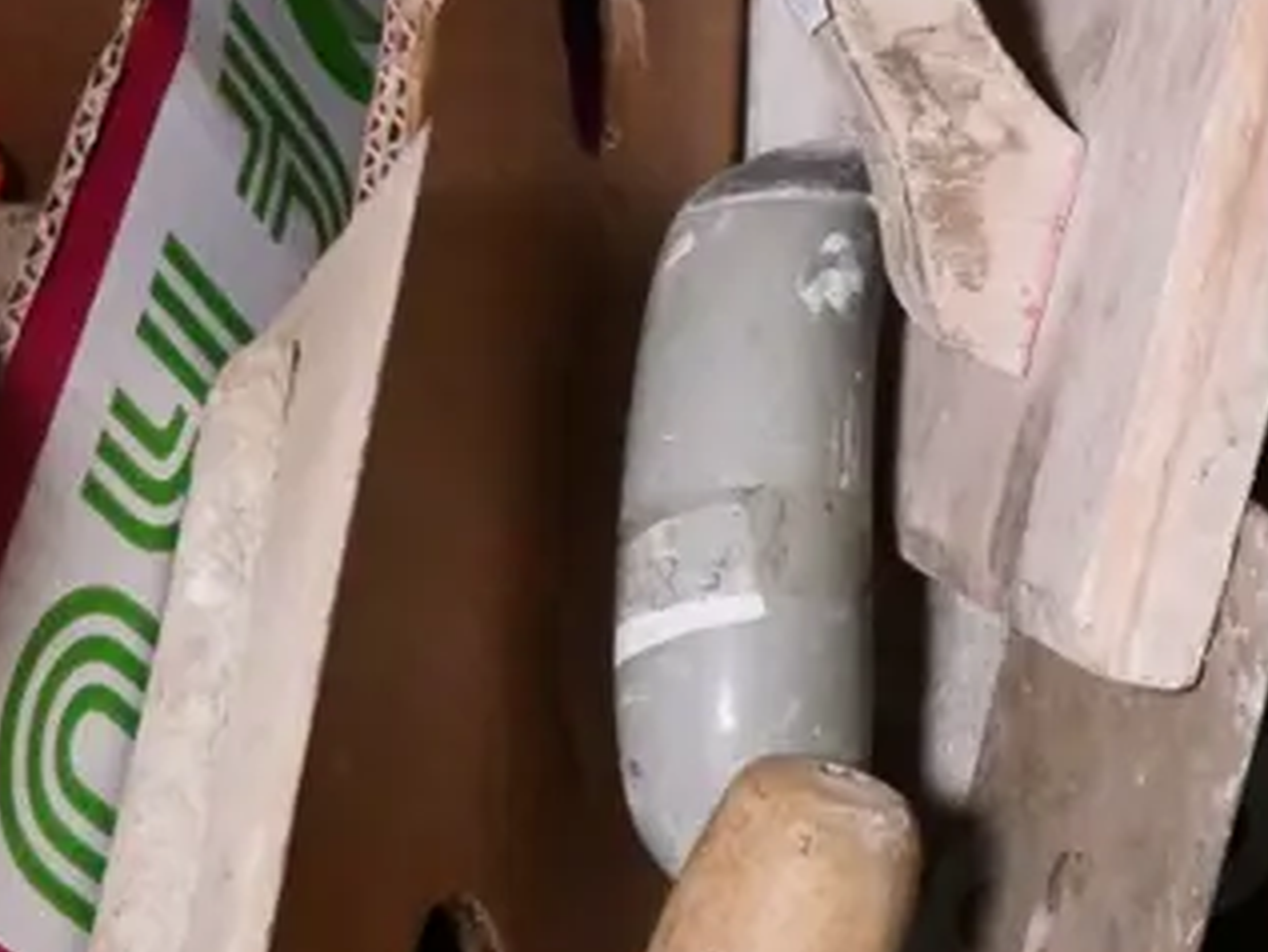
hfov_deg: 18.7
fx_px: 3555
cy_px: 436
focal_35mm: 97
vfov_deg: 15.3
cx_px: 1672
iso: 3200
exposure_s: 1/500
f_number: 3.7
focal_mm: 15
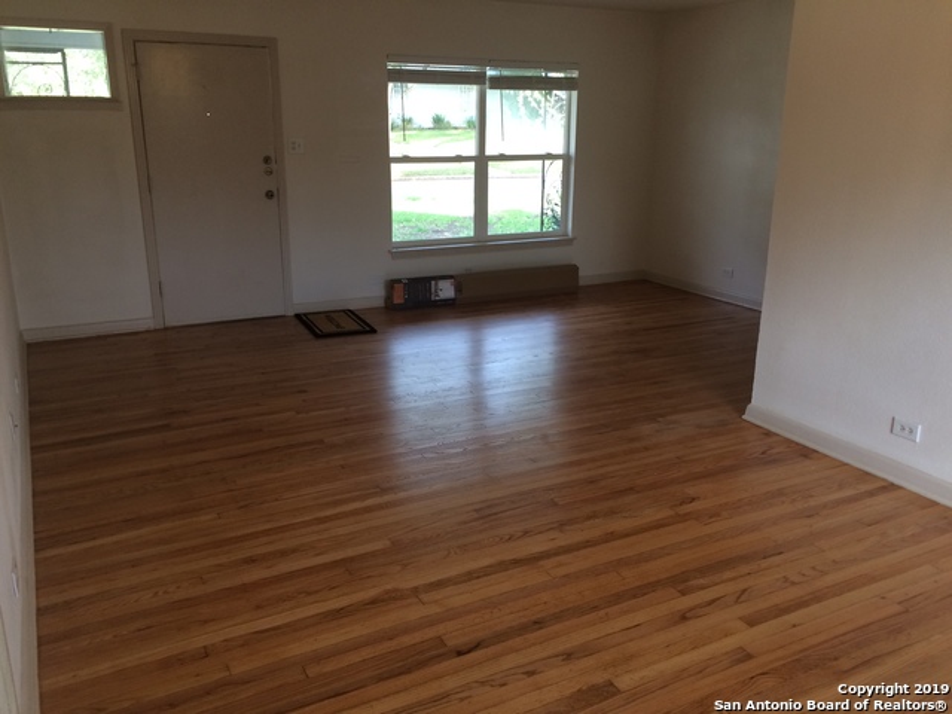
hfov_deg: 61.7
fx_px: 798
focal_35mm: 29
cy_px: 357
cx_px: 476
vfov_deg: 48.2
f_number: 2.2
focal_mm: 4.15
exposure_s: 1/30
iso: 50
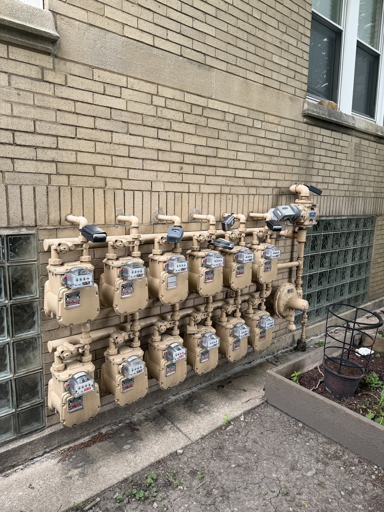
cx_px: 192
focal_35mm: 24
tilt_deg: -9.1
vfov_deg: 71.6
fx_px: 355
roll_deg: -0.7
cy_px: 256
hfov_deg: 56.8
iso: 64
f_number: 1.78
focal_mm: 6.76
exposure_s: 1/121
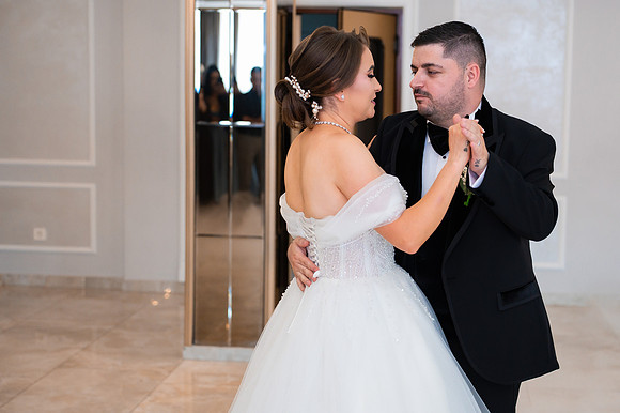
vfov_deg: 22.7
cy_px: 198
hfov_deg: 33.5
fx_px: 1026
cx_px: 362
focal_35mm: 60
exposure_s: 1/320
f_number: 2.8
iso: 2500
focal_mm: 51
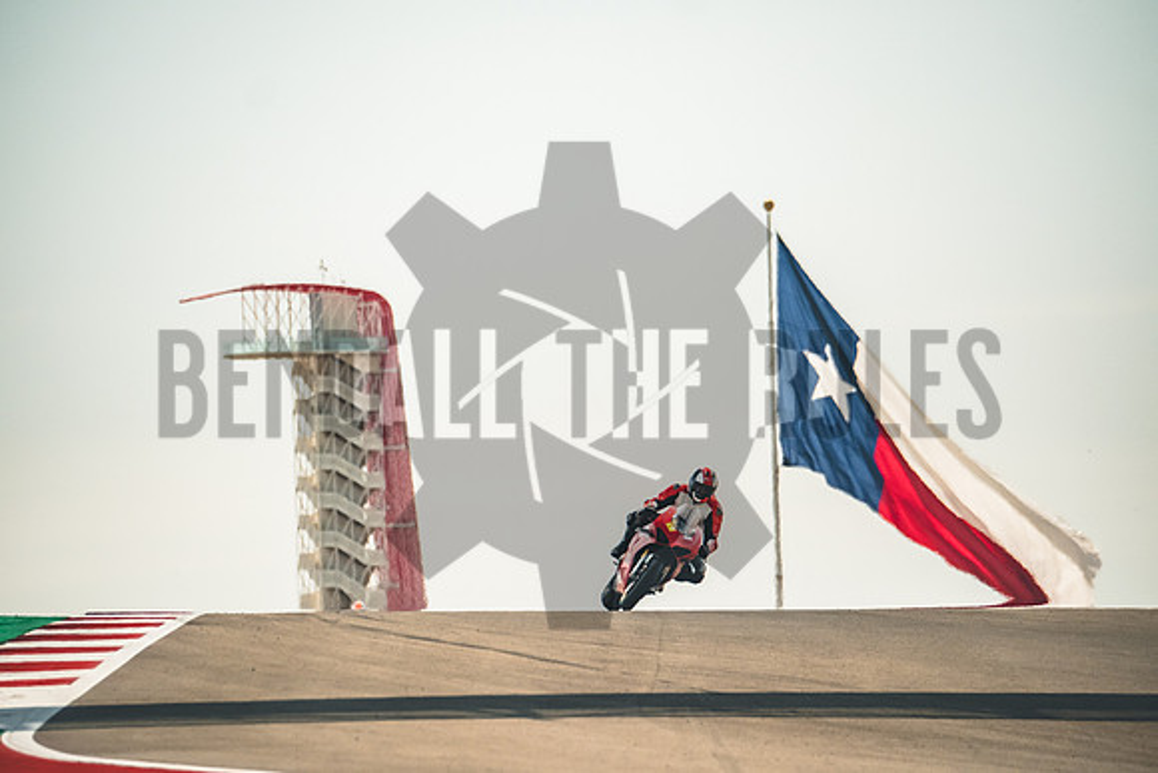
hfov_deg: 5.6
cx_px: 579
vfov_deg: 3.8
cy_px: 386
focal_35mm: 365
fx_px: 11743
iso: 1250
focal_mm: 243.3
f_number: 5
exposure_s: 1/4000
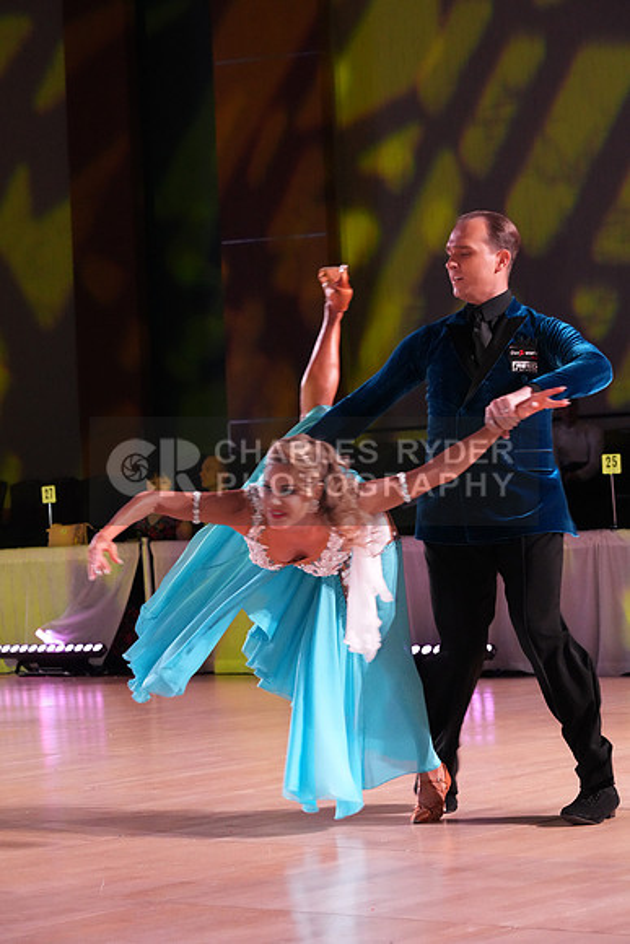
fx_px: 2754
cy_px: 472
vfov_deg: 19.5
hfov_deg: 13.0
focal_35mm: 105
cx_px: 315
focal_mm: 105
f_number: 6.3
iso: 6400
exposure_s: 1/160
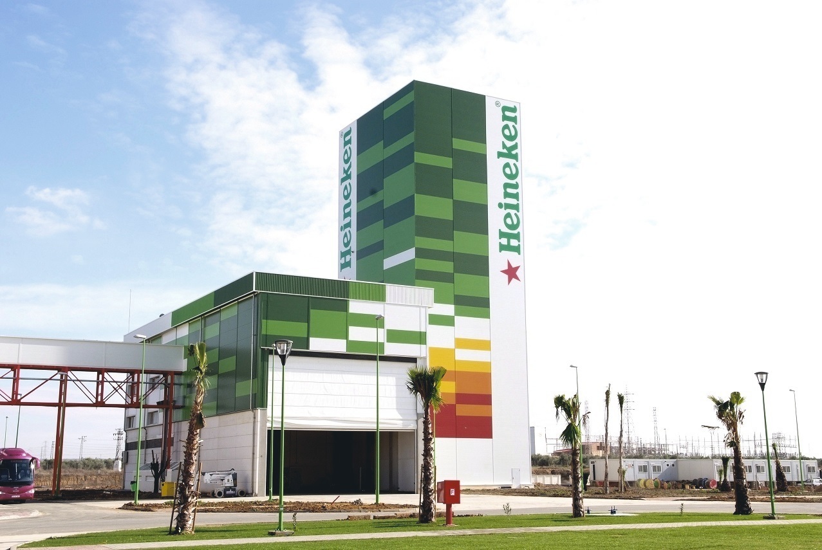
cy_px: 275
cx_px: 411
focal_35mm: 42
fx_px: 960
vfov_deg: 32.0
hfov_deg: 46.3
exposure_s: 1/125
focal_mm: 28
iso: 400
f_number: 11
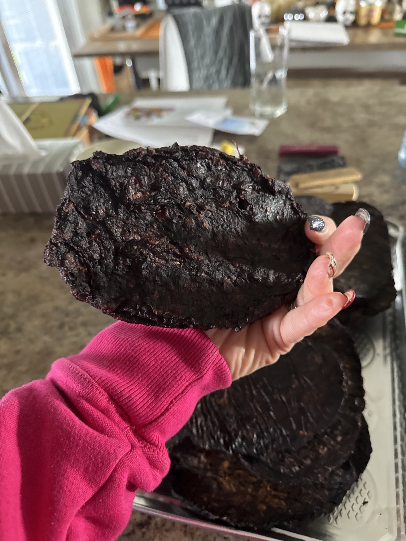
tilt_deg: -43.6
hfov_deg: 56.8
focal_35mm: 24
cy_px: 270
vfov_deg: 71.6
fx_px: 375
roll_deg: +5.4
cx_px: 203
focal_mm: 6.76
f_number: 1.78
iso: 1000
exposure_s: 1/40
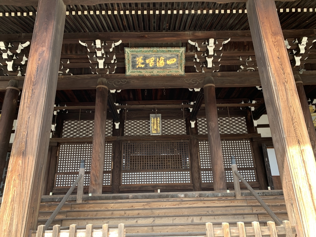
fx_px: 237
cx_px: 158
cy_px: 118
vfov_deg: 53.1
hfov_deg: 67.3
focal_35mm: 26
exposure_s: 1/121
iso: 40
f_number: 1.8
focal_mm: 4.25
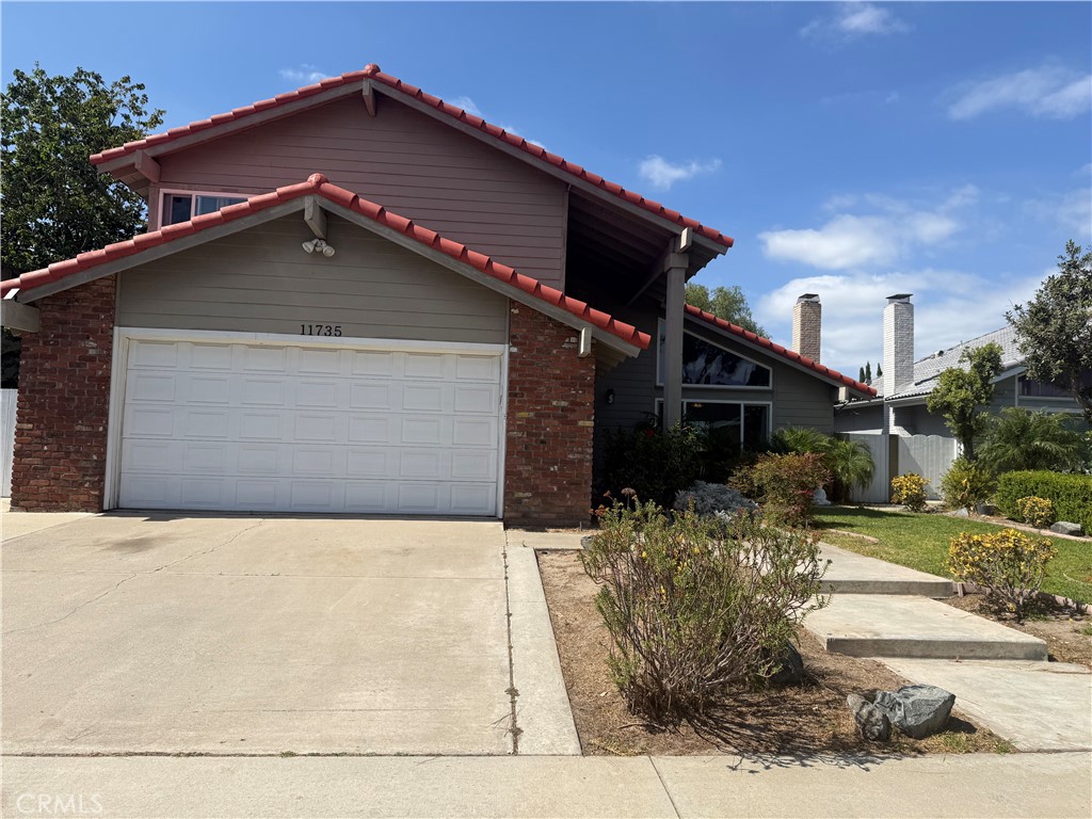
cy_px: 410
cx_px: 546
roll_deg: -2.6
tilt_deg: +3.4
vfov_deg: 56.8
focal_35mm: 24
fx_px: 757
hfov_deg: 71.6
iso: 80
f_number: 1.78
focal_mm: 6.76
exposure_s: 1/5714
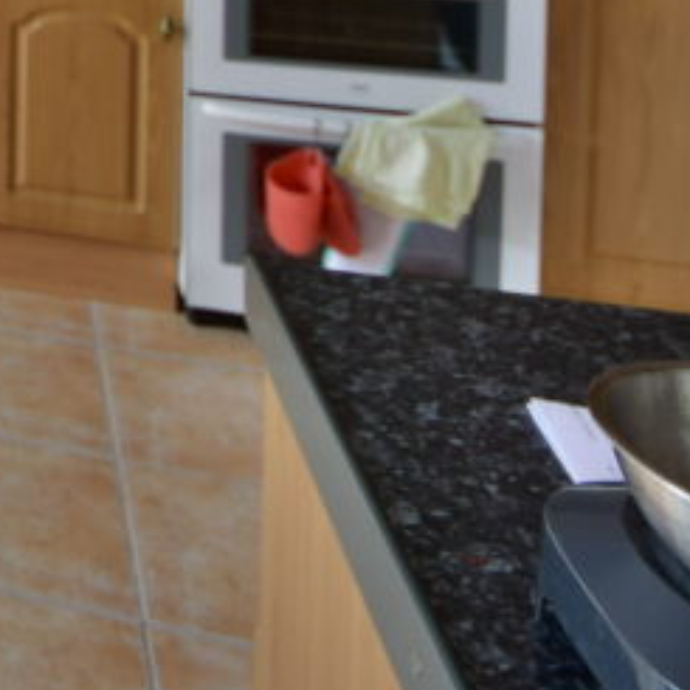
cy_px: -214
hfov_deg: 24.0
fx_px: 1128
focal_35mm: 50
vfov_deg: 28.0
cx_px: -425
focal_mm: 8
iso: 200
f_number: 4.5
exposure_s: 1/20
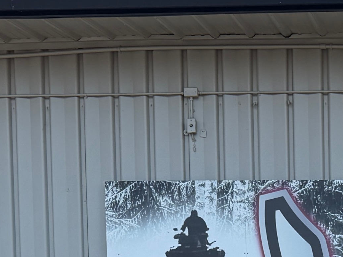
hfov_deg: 17.0
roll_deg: +0.3
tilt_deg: -5.6
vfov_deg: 11.9
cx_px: 432
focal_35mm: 110
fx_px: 1090
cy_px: 522
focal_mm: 6.76
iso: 80
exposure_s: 1/2801
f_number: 1.78
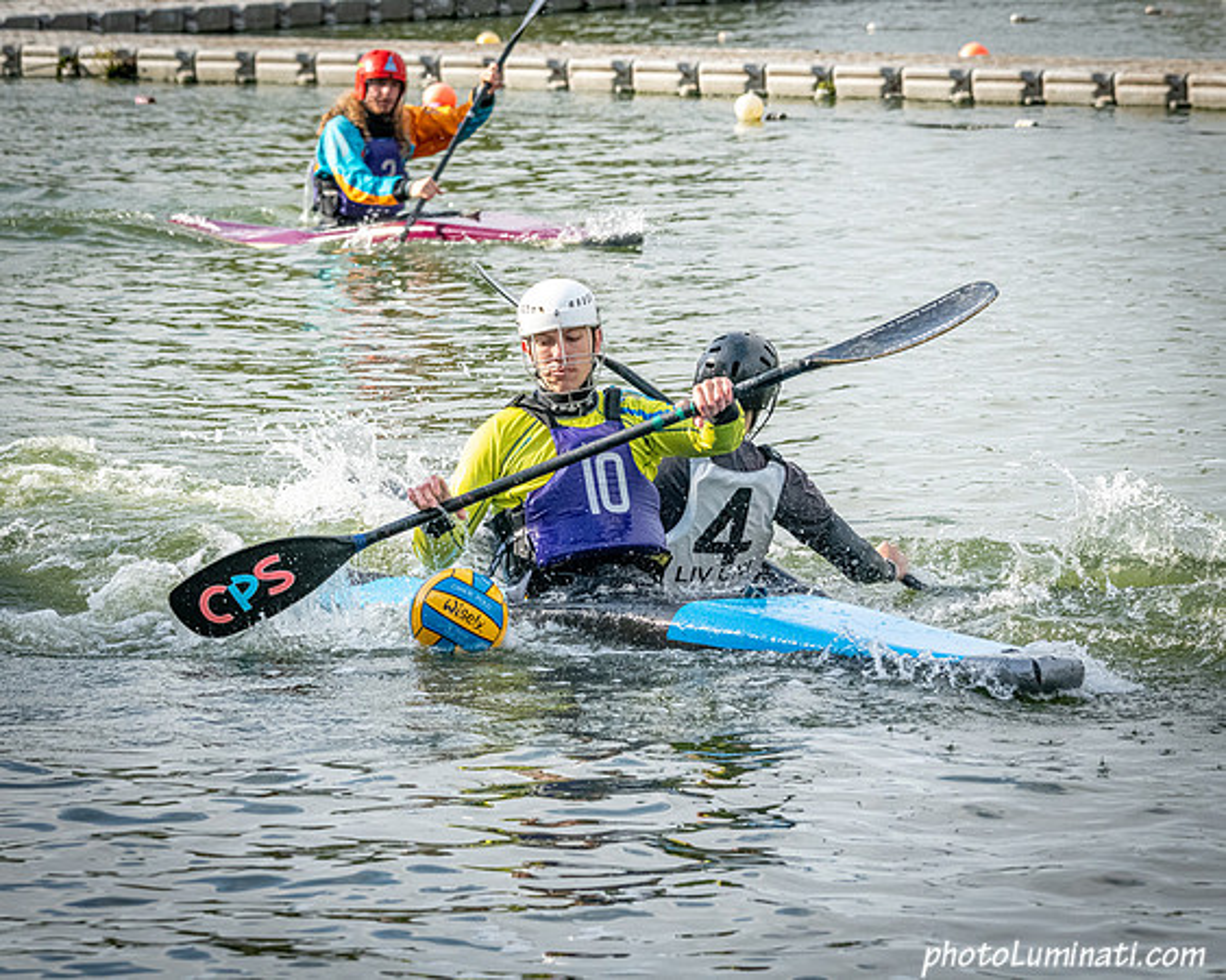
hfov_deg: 9.3
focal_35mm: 208
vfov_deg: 7.4
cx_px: 613
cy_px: 490
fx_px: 7557
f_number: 9
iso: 3200
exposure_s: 1/3200
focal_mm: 185
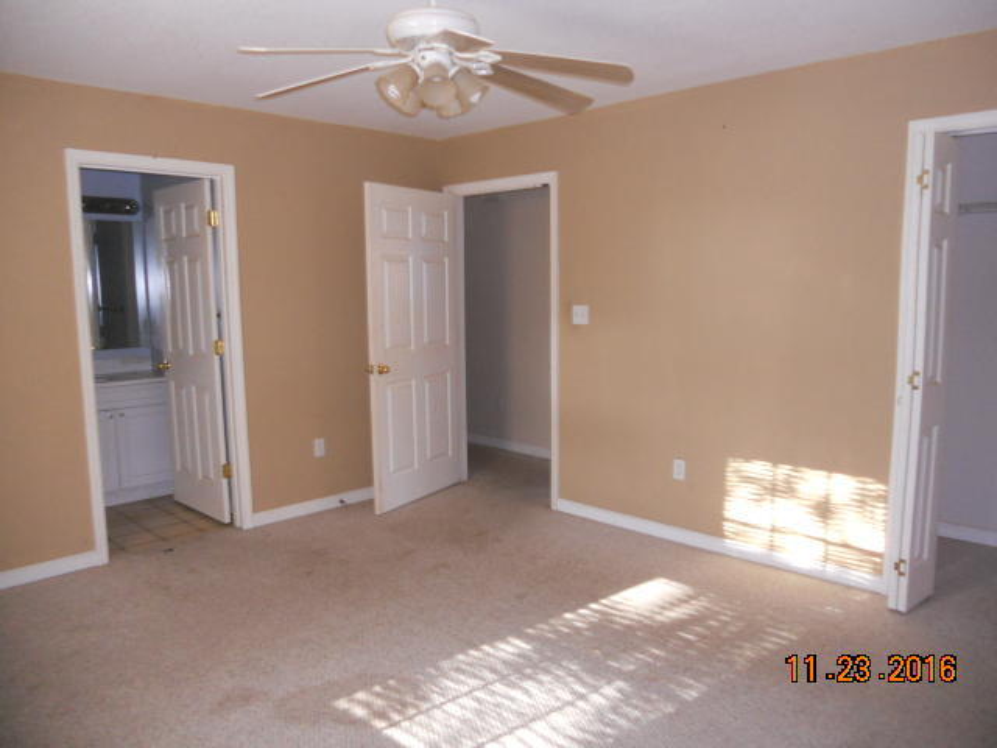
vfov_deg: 51.4
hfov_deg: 65.3
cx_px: 498
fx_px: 778
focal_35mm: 27
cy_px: 374
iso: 320
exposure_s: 1/25
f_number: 3.2
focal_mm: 4.9
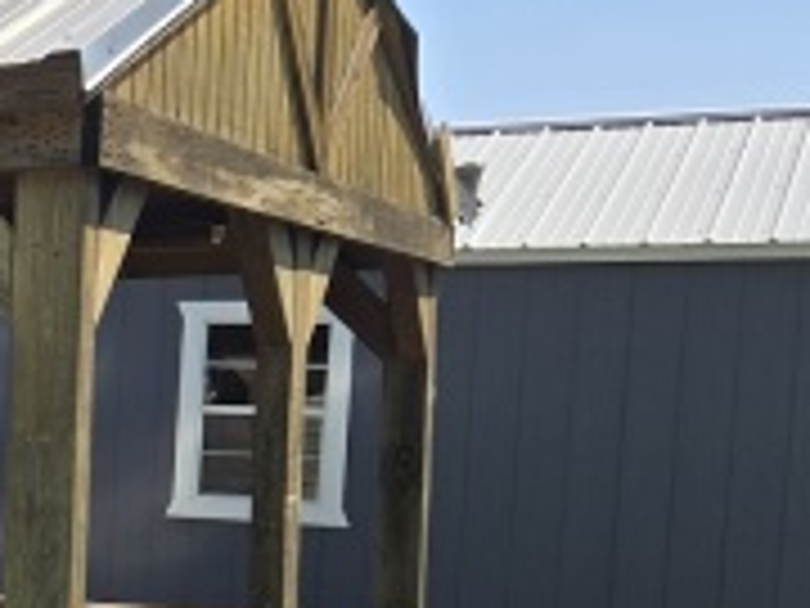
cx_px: -518
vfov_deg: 17.8
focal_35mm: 82
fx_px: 1919
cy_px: 513
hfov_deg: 19.6
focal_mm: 5.4
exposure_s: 1/2032
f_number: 1.8
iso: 25
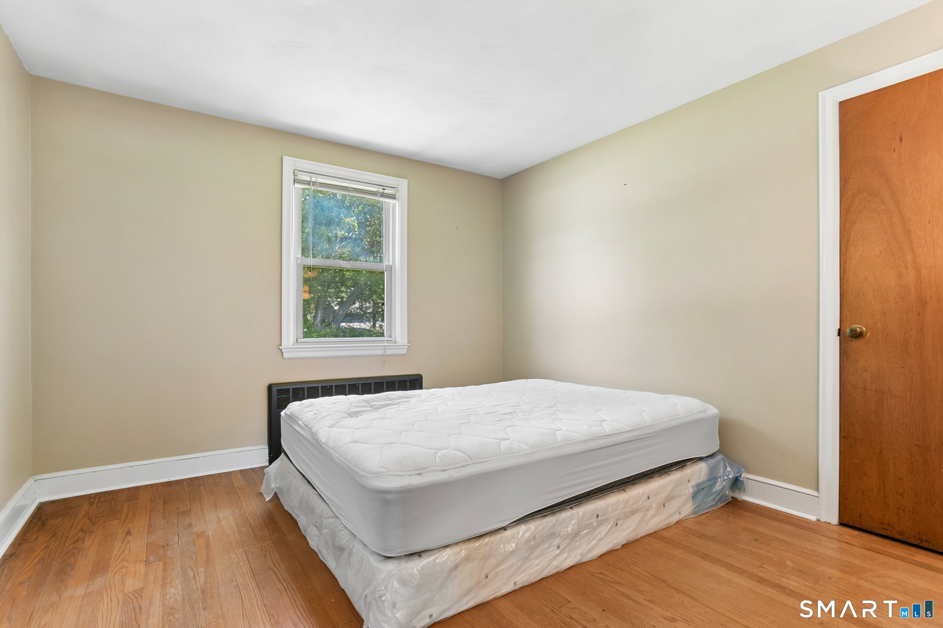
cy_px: 314
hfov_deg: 93.3
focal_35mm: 17
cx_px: 472
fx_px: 445
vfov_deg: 70.4
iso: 400
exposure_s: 1/10
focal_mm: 17
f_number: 11
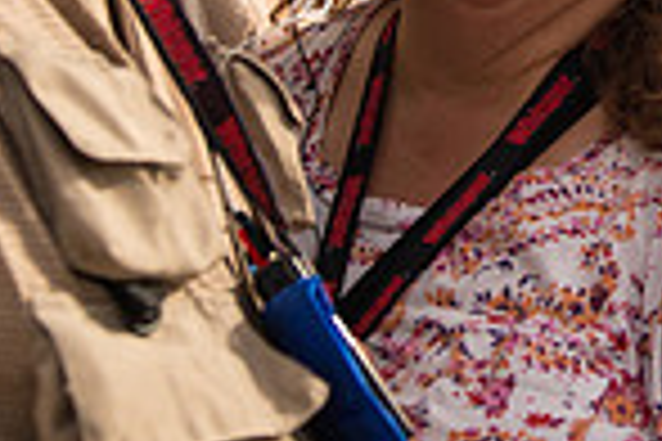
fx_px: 2758
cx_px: 779
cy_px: -268
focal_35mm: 150
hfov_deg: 13.3
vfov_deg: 8.9
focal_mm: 38
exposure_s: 1/4000
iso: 200
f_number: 2.8
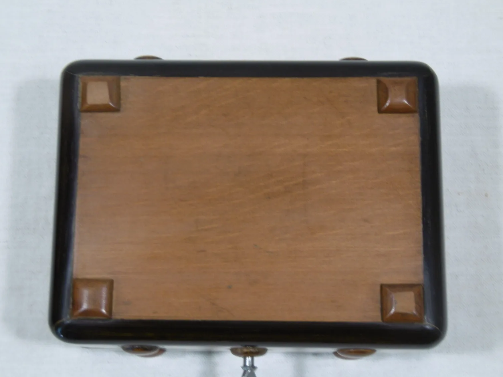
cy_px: 187
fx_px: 1206
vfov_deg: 17.8
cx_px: 251
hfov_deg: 23.6
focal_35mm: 83
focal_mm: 14
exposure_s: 1/10
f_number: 4.5
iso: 100
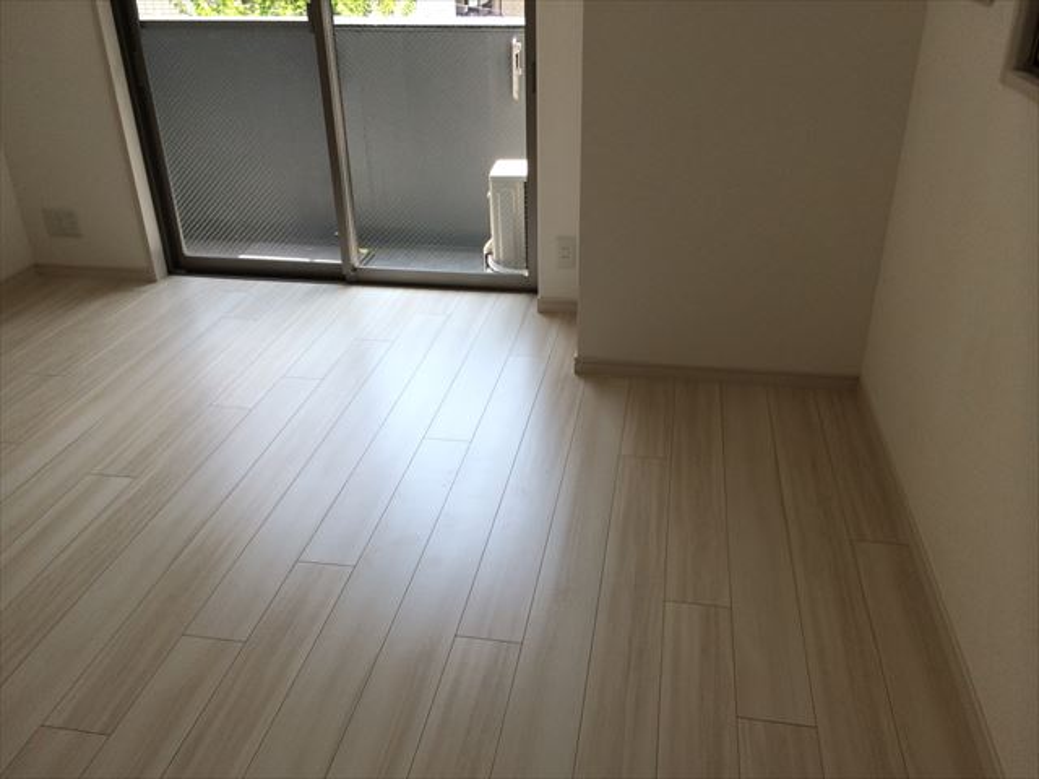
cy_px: 390
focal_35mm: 30
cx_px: 520
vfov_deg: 46.8
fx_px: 900
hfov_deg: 60.0
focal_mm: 4.12
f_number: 2.2
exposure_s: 1/297
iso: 32
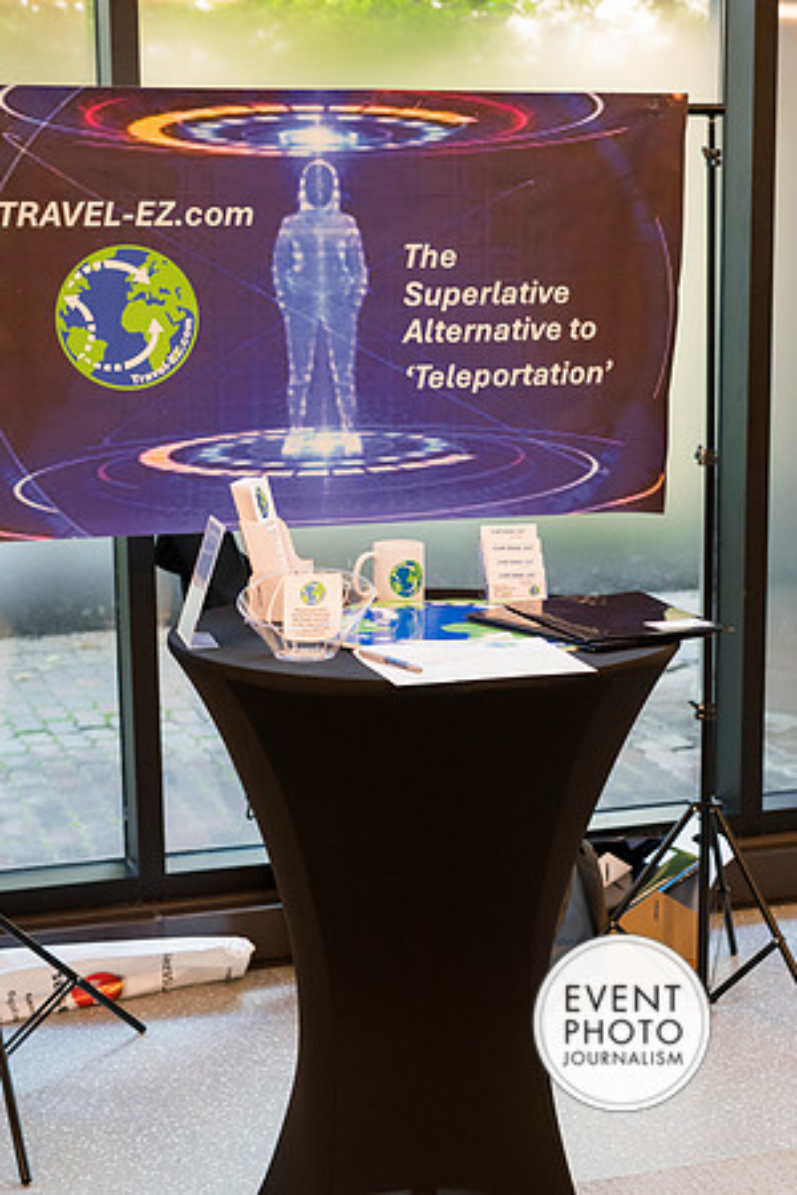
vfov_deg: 35.1
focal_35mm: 57
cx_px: 398
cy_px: 598
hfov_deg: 23.8
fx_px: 1893
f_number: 3.2
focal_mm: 38
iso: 1400
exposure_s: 1/200
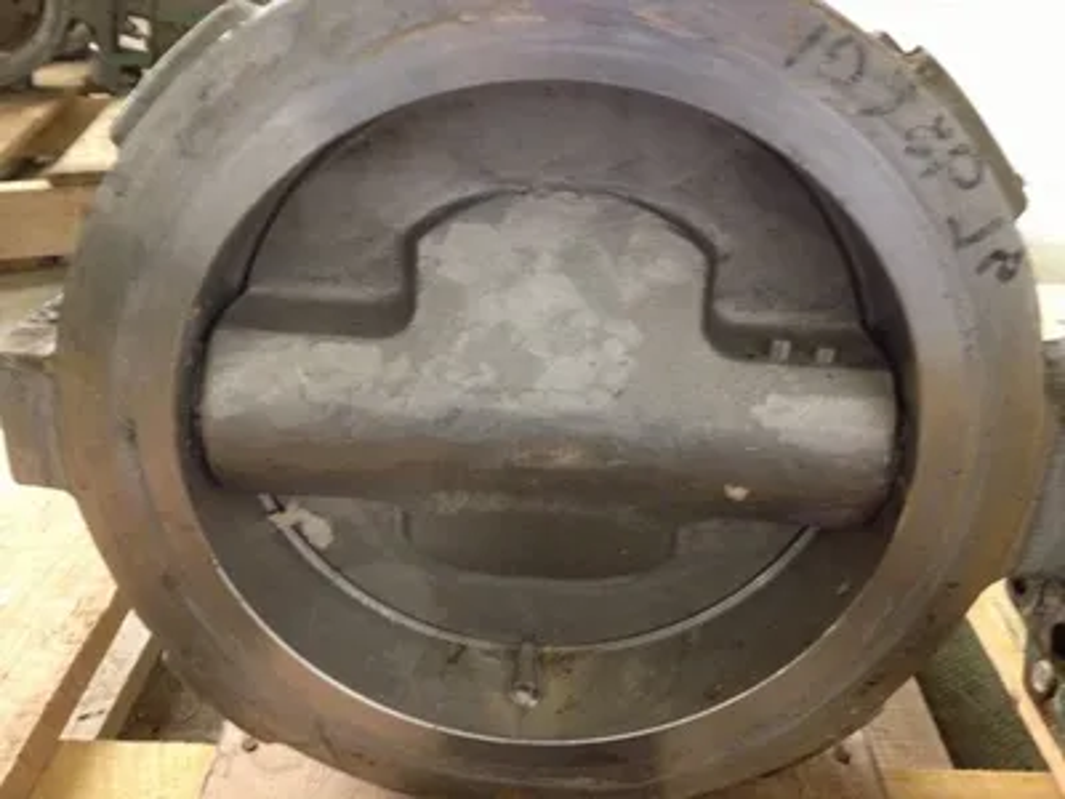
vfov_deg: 40.7
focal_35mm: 35
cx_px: 532
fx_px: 1077
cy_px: 400
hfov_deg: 52.6
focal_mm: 4.28
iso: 400
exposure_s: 1/15
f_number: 2.4
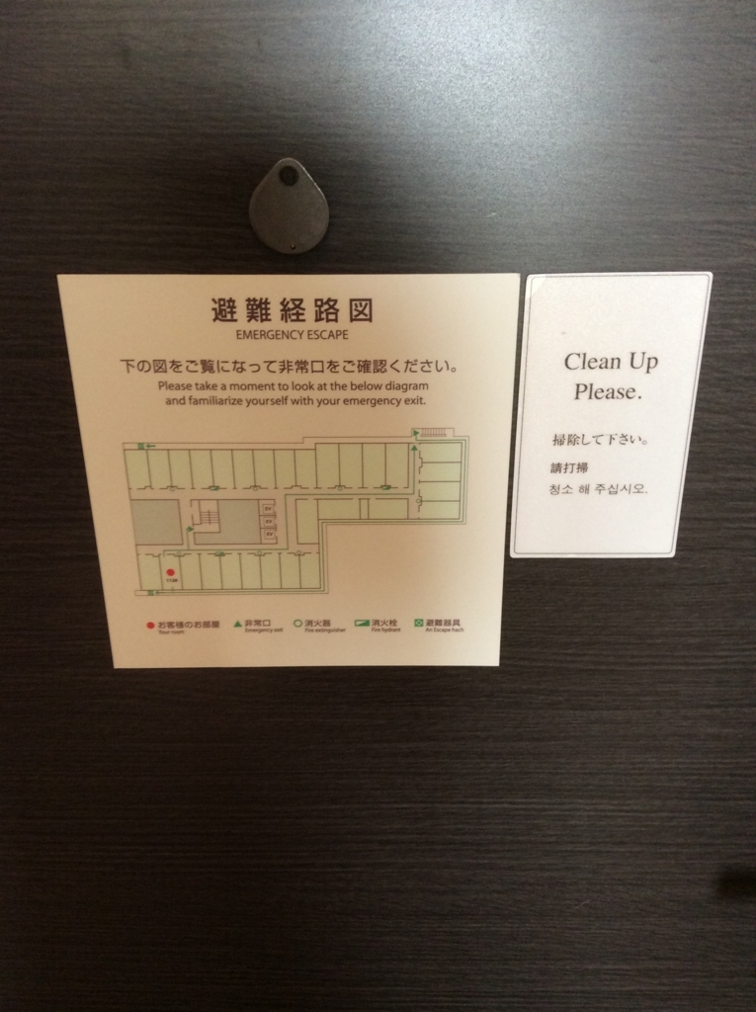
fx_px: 934
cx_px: 378
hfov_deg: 44.1
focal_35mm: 32
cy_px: 506
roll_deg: -1.0
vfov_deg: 56.9
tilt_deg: -23.5
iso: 100
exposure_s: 1/24
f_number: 2.4
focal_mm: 3.3
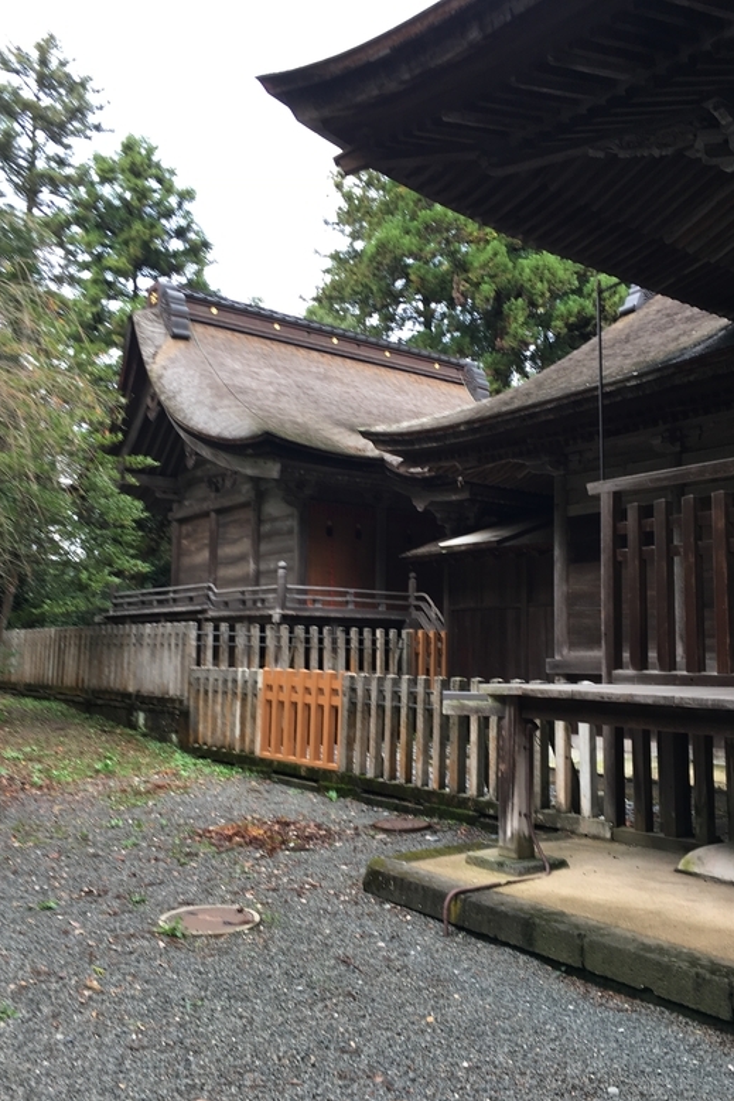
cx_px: 365
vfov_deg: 60.3
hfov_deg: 42.3
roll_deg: -0.6
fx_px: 948
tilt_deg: +4.2
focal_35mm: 31
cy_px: 563
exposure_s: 1/60
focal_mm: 4.15
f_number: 2.2
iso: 25
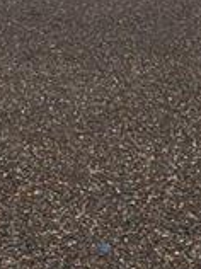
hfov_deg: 13.0
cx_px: 9
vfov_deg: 14.7
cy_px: -255
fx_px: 869
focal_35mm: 112
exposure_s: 1/2327
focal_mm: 5.4
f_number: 1.8
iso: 20
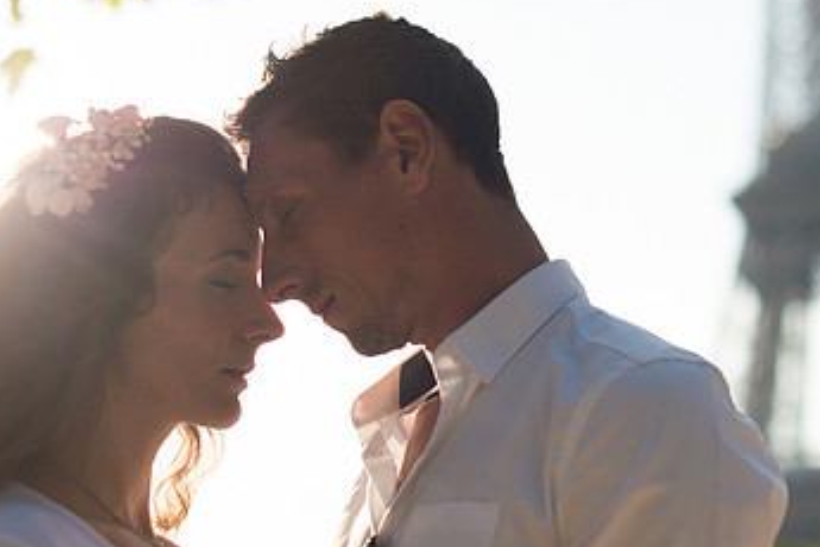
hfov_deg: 24.2
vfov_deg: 16.3
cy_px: 291
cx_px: 442
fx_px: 1913
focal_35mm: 84
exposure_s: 1/8000
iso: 100
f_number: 2.2
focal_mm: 50
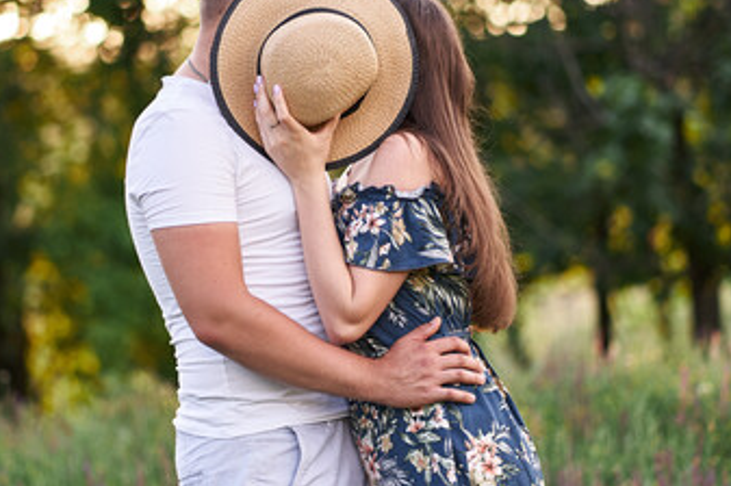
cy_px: 203
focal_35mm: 149
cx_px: 284
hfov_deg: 13.8
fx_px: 3023
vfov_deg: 9.2
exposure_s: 1/640
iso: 200
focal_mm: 85
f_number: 1.8
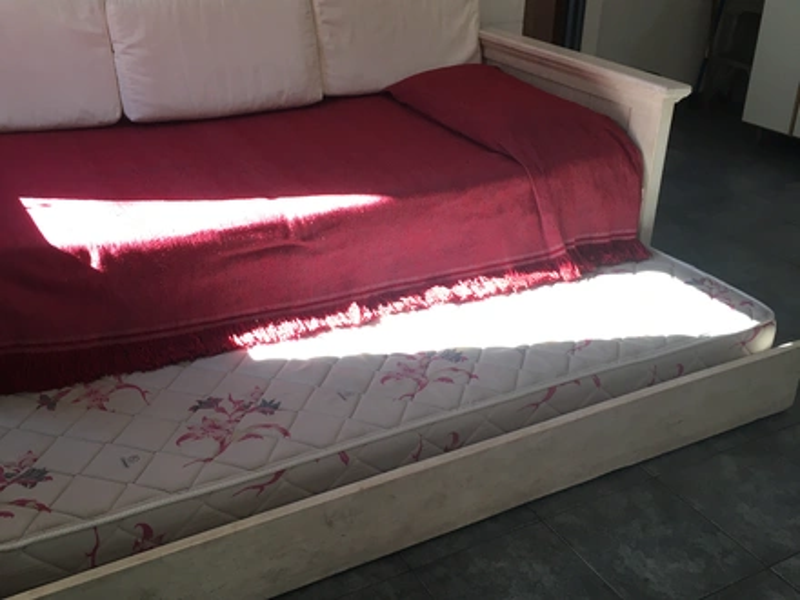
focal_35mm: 29
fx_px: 670
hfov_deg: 61.7
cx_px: 400
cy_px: 300
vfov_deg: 48.2
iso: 25
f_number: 2.2
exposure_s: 1/33
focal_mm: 4.15
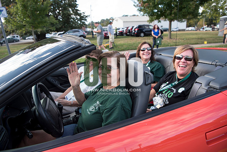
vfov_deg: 53.2
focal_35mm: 24
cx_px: 114
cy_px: 76
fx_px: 151
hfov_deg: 73.7
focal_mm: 24
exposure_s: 1/320
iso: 250
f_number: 4.5
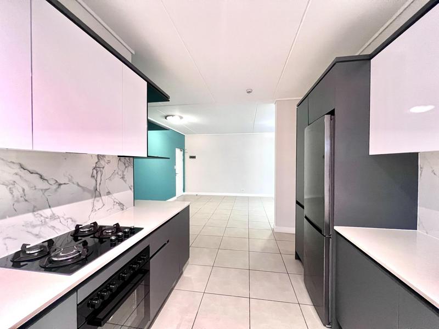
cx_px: 220
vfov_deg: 89.9
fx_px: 165
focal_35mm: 13
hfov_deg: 106.2
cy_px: 164
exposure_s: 1/50
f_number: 1.8
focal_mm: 1.57
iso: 640
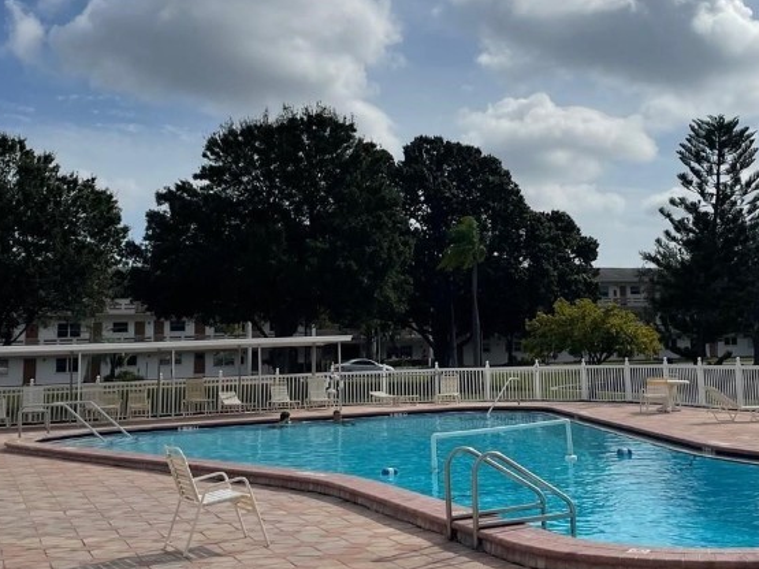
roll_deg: +1.9
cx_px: 485
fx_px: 1052
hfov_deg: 39.3
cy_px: 189
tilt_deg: +8.7
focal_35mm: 48
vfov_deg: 30.0
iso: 32
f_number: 1.6
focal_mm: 4.2
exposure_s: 1/11905
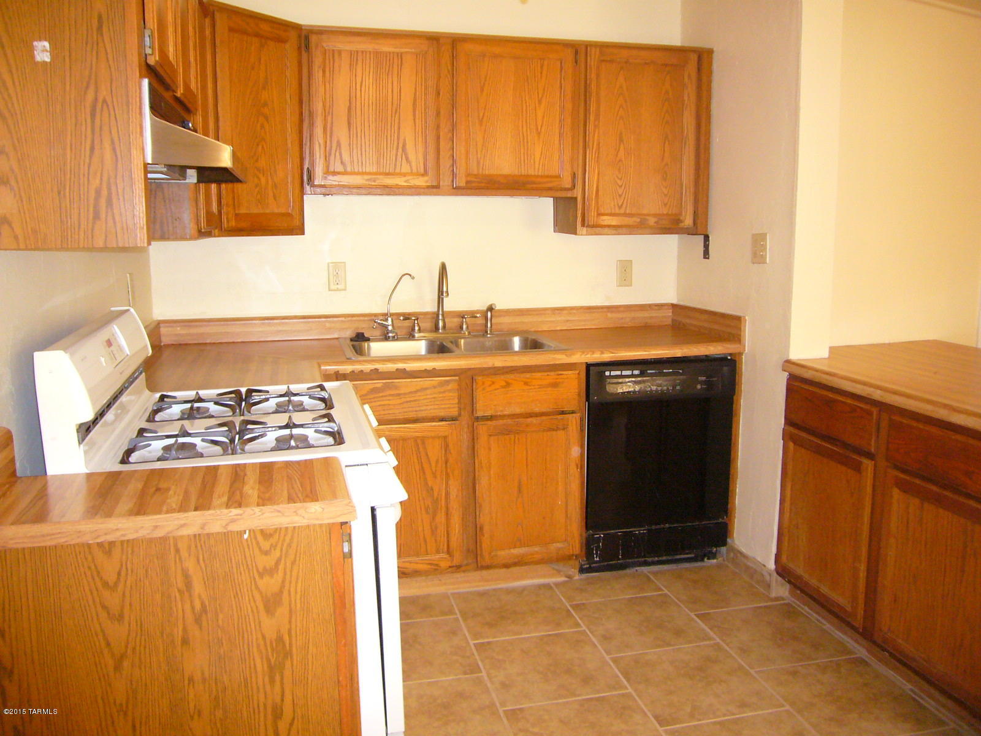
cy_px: 368
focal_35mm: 28
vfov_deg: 49.7
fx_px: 794
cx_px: 490
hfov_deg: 63.4
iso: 250
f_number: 2.8
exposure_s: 1/30
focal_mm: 4.6
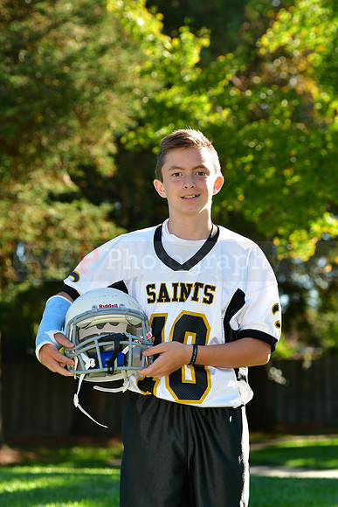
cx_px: 169
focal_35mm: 150
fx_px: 2111
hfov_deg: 9.2
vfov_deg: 13.7
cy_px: 254
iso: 400
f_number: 4.5
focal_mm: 100
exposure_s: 1/800
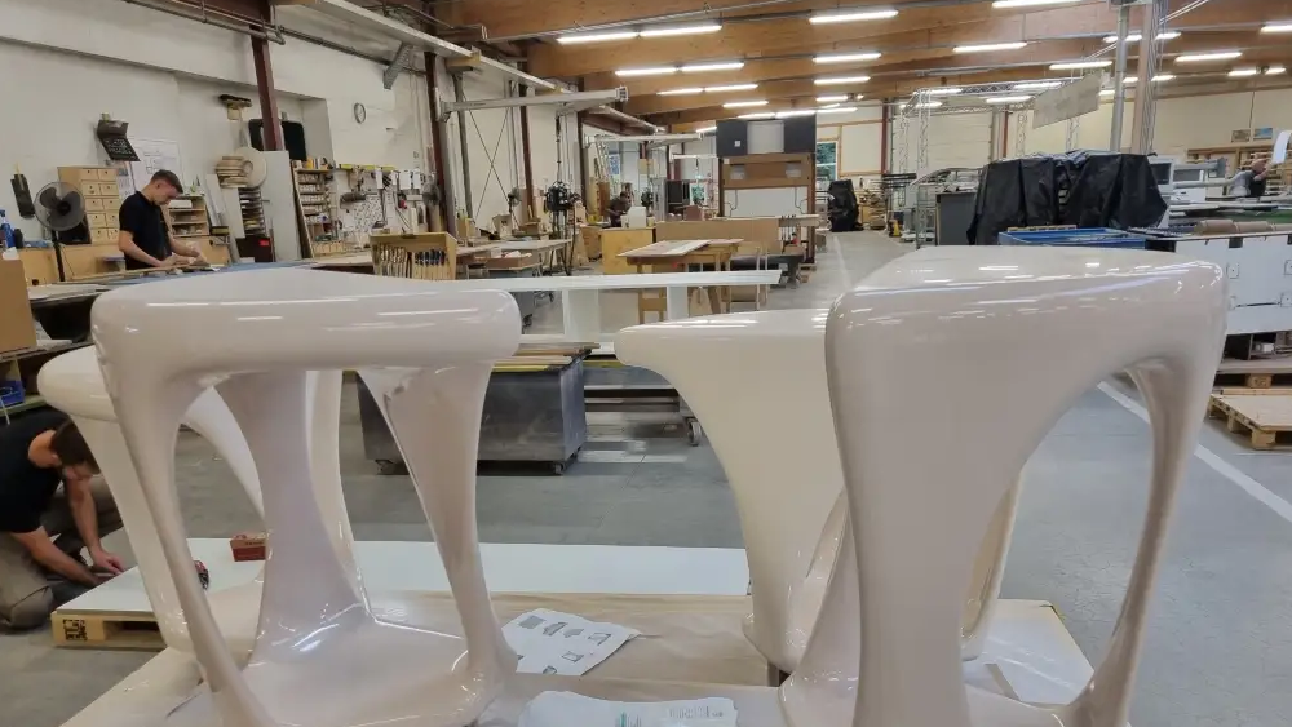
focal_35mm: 29
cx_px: 656
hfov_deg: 66.1
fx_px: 994
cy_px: 443
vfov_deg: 40.0
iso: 250
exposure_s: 1/100
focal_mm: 5.4
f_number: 1.8
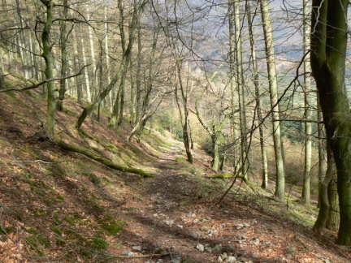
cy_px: 132
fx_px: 365
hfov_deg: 51.4
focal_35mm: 36
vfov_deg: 39.7
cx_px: 176
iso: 80
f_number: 5.6
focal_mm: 6
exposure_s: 1/125
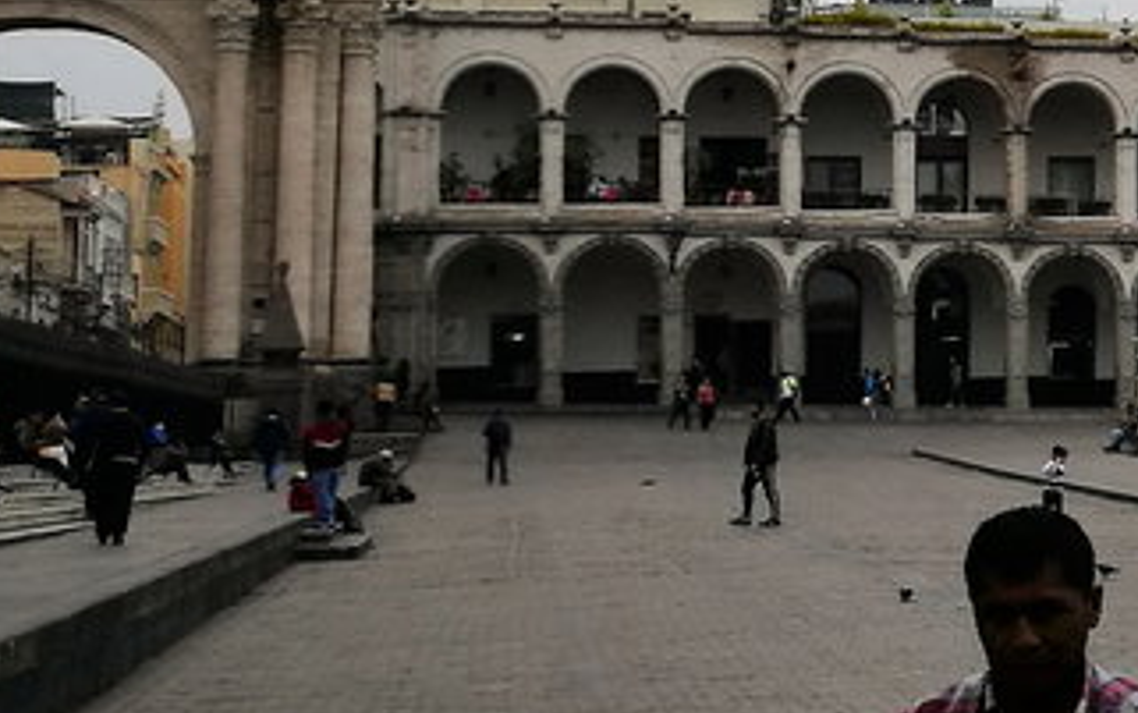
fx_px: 3320
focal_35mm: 107
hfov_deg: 16.4
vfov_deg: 12.1
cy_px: 18
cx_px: 2028
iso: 50
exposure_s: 1/1289
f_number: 2.2
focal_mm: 4.5
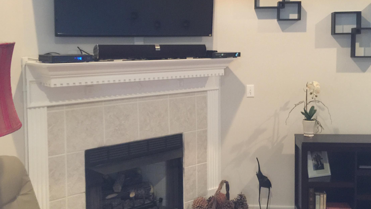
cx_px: 181
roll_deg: -0.6
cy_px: 83
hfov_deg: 47.4
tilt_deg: -4.7
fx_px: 423
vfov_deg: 27.7
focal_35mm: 43
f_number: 2.2
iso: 80
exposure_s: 1/4
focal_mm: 4.15
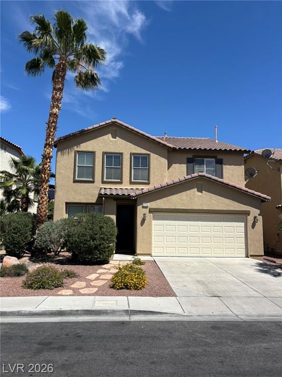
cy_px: 188
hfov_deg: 53.1
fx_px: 282
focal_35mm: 26
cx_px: 141
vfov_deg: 67.3
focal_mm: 5.96
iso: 50
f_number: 1.6
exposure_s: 1/4630
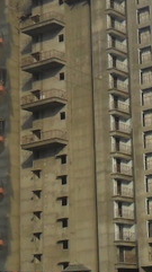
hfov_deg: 10.6
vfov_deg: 18.9
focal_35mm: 113
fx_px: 812
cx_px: 149
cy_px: 85
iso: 100
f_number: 3.7
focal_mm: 5.7
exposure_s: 1/1000
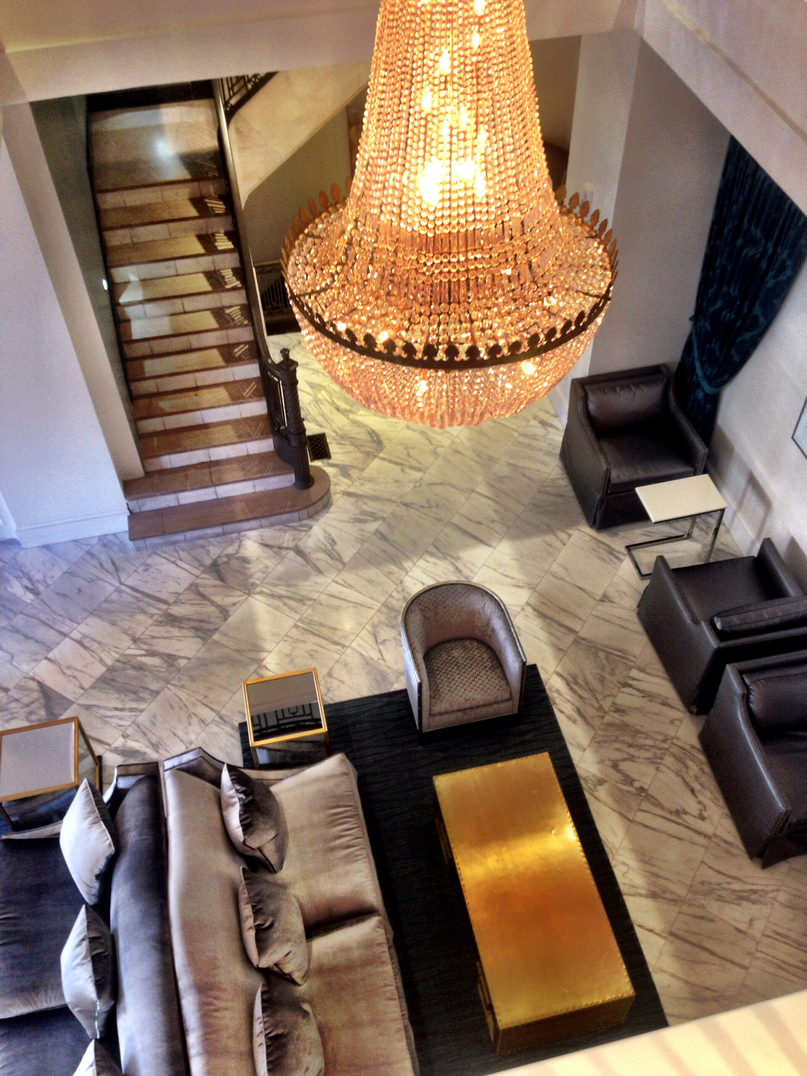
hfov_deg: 42.9
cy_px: 538
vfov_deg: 55.4
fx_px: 1026
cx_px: 404
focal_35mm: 33
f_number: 2.4
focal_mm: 4.12
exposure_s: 1/20
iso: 80
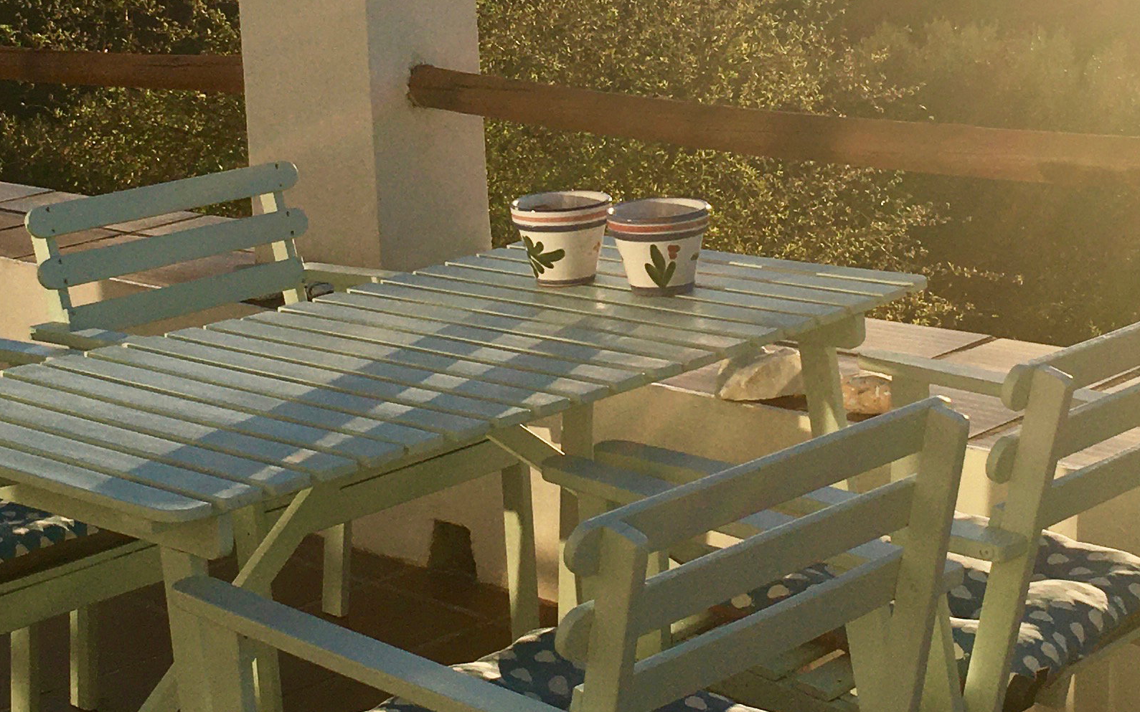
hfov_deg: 26.5
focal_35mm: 78
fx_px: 2423
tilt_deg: -9.1
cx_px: 543
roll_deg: +3.6
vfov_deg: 16.6
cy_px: 146
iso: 25
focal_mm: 4.15
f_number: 2.2
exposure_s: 1/1789
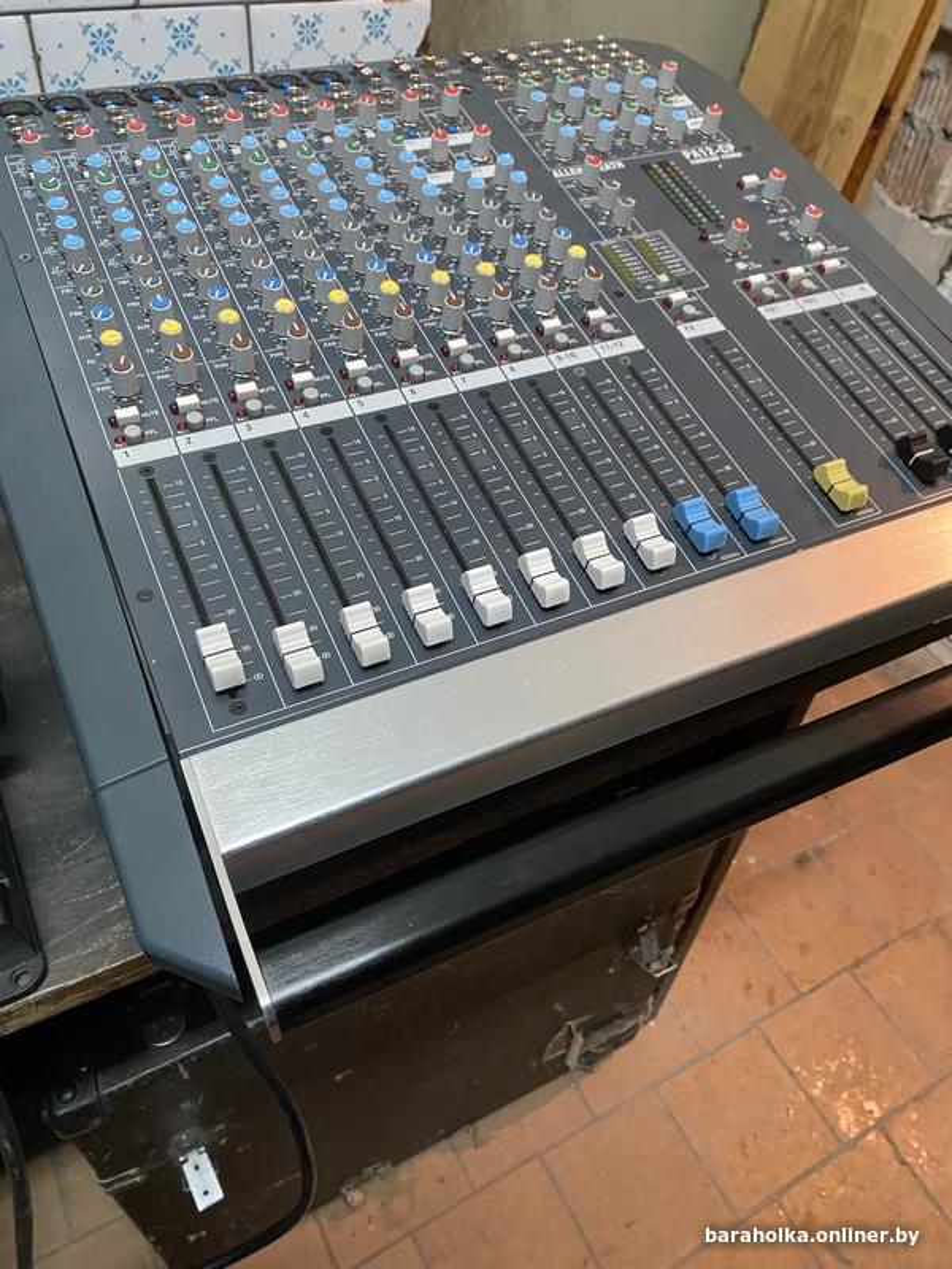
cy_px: 634
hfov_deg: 53.1
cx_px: 476
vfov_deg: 67.3
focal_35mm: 26
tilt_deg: -46.4
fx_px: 953
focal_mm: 4.25
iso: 400
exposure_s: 1/50
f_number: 1.8
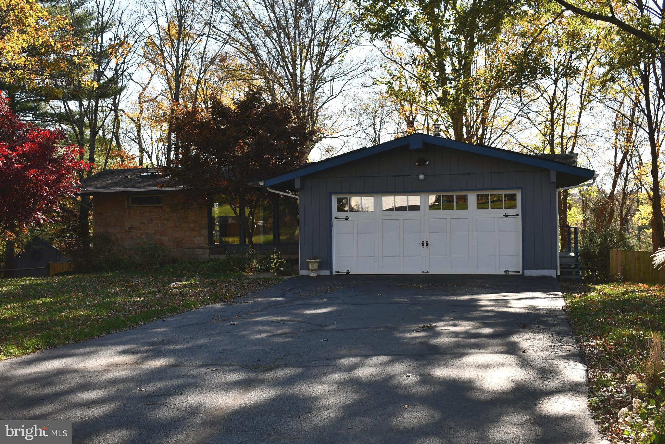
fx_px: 739
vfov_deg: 33.4
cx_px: 332
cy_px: 222
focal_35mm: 40
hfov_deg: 48.5
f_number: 5.6
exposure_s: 1/250
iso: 100
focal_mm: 27
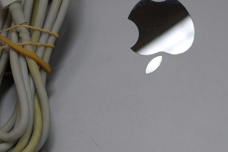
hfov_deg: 11.3
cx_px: 165
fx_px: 1146
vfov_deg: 7.6
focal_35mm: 181
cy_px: 69
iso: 400
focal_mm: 35
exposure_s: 1/60
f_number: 4.5
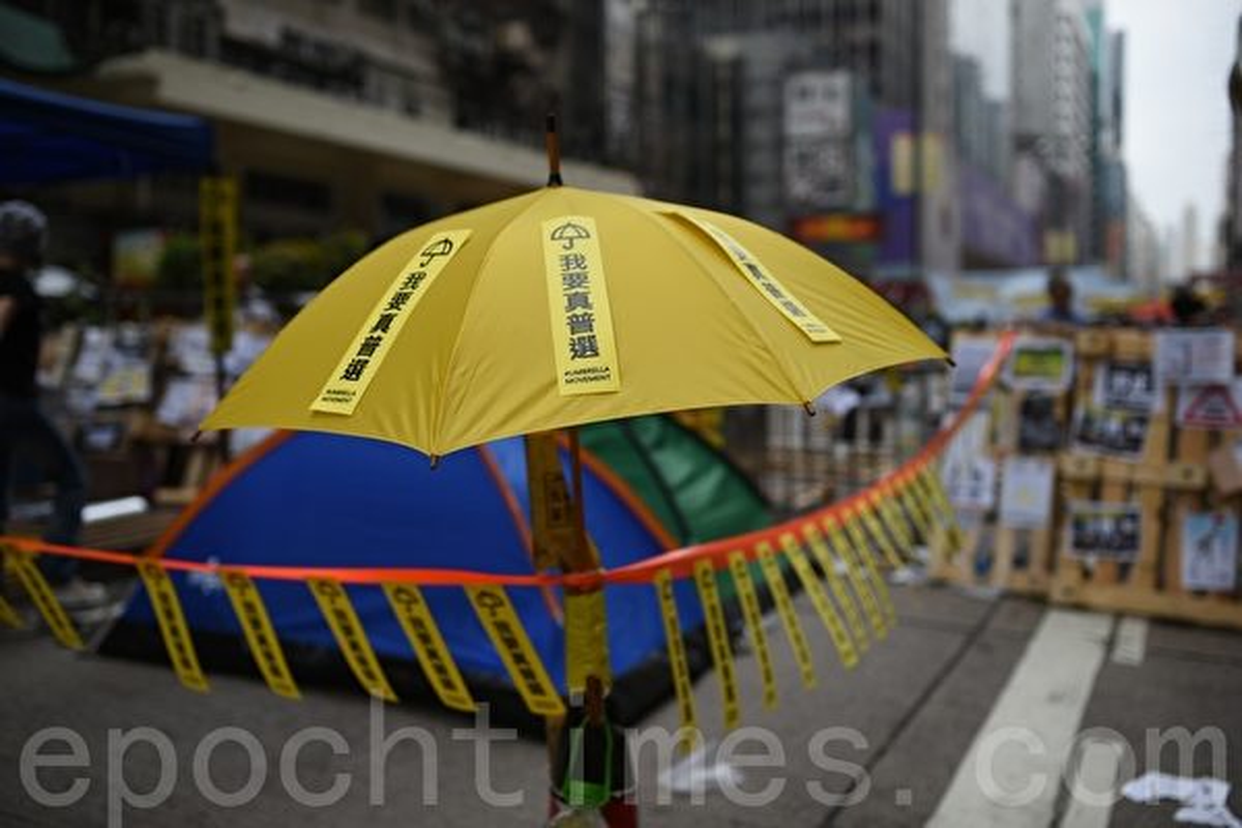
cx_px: 621
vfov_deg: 37.9
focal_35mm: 35
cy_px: 414
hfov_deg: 54.4
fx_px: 1207
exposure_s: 1/1600
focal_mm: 35
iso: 100
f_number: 2
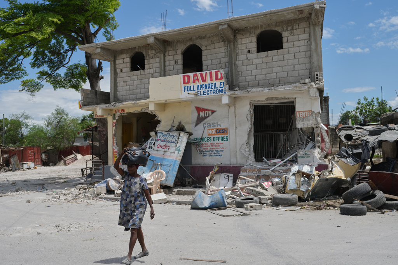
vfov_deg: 37.8
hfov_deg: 54.4
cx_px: 199
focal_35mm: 35
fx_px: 387
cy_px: 132
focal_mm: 35
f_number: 5
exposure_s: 1/400
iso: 50
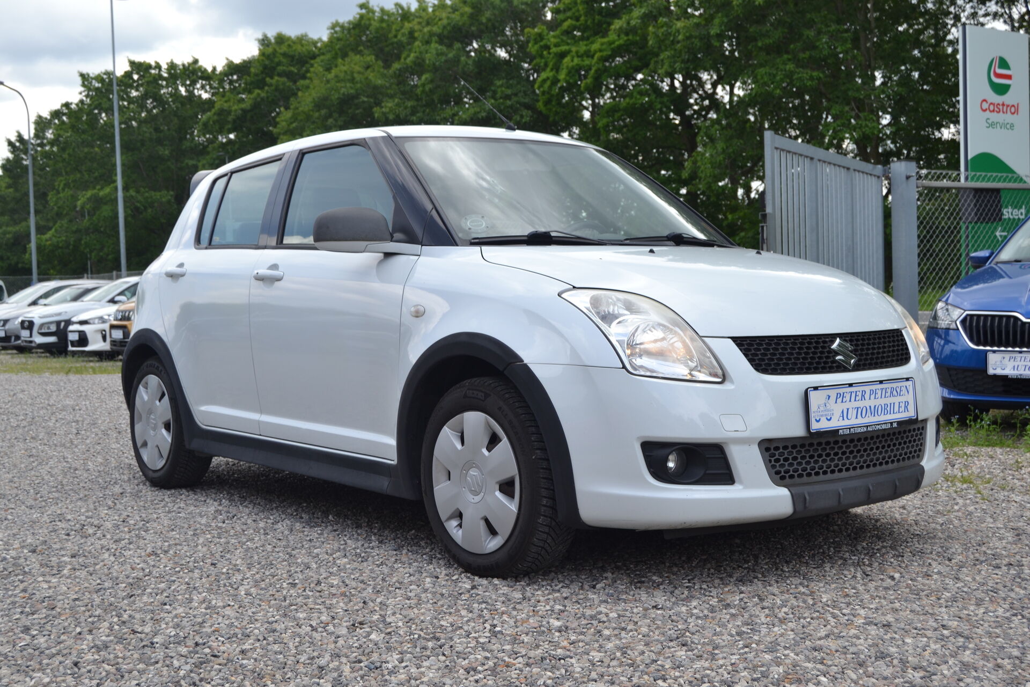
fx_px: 1202
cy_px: 344
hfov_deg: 46.4
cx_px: 515
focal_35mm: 42
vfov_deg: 31.9
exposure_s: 1/200
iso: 100
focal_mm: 28
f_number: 7.1
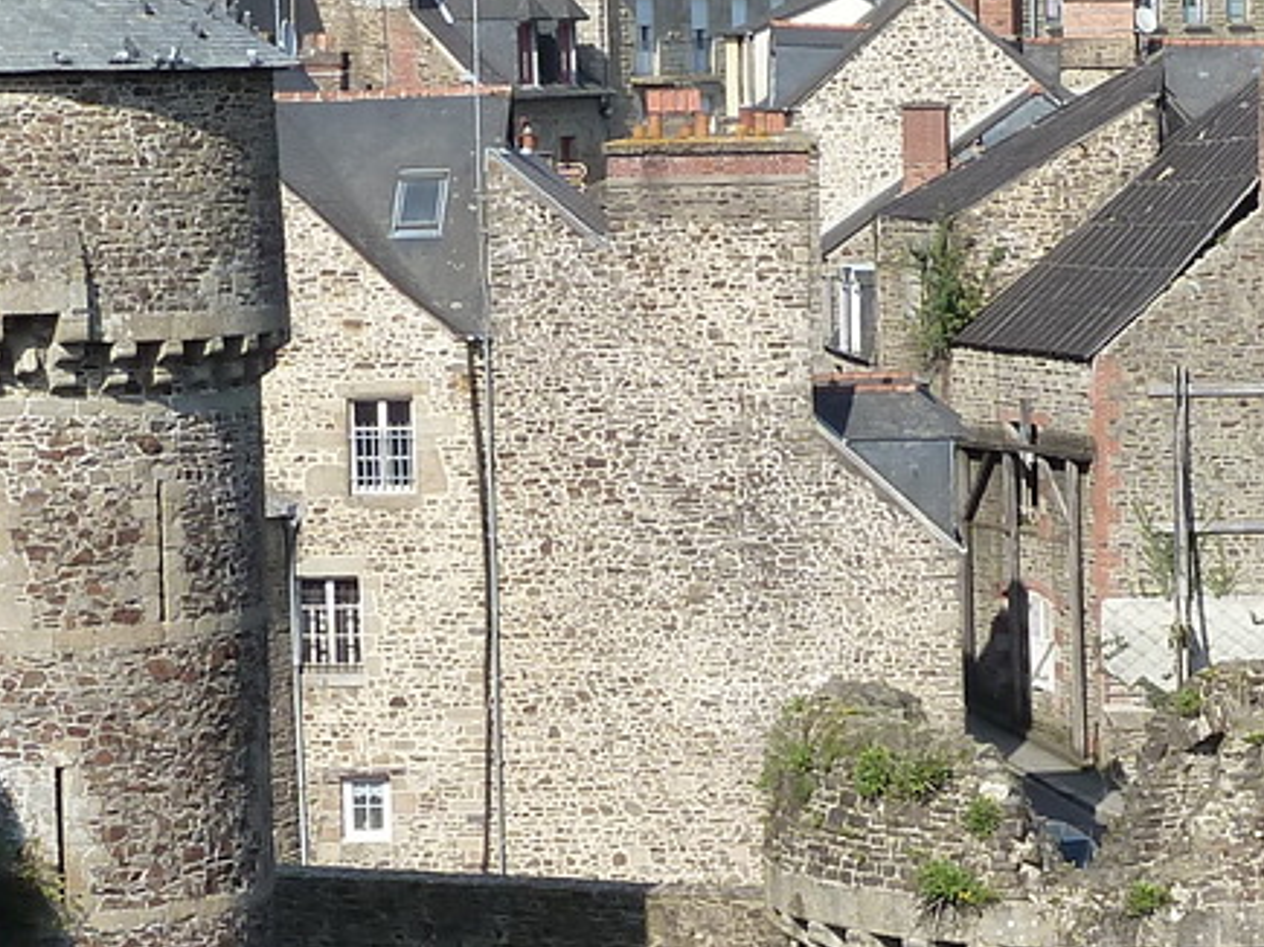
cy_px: 813
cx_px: 808
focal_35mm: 162
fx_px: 5914
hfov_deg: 12.2
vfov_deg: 9.1
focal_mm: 7.3
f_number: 4
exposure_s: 1/400
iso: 125
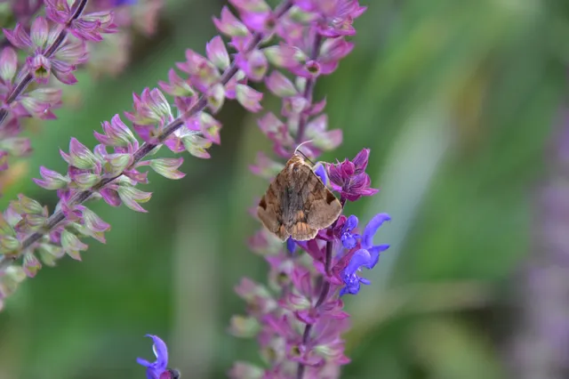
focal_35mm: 600
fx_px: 9478
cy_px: 190
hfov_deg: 3.4
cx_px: 284
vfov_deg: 2.3
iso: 2000
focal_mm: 400
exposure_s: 1/640
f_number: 6.3
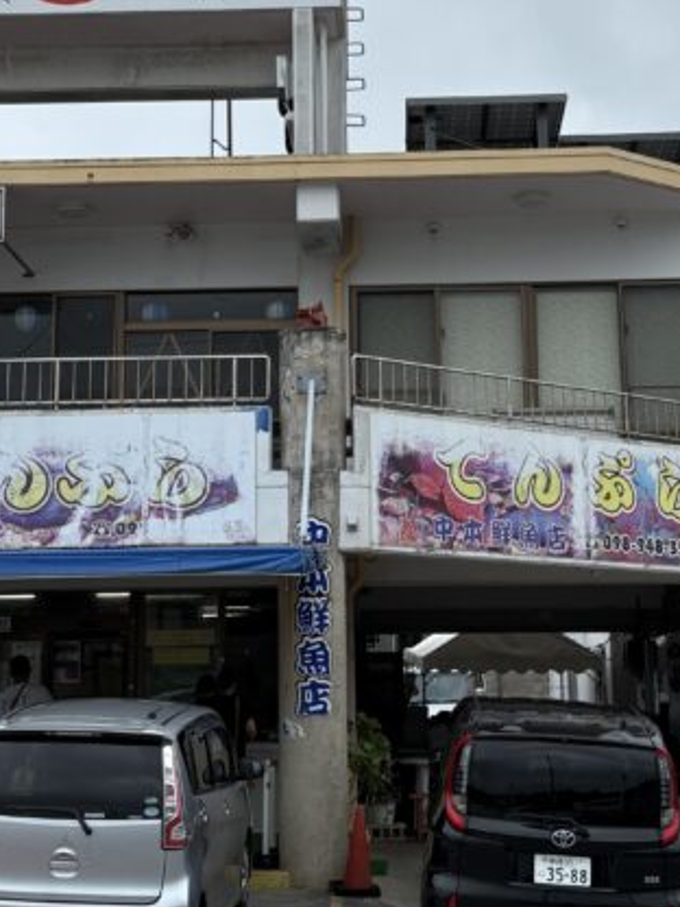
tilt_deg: +10.8
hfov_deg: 22.9
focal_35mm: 64
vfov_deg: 30.2
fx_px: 1676
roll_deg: -0.1
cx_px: 329
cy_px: 382
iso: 50
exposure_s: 1/2075
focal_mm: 5.96
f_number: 1.6
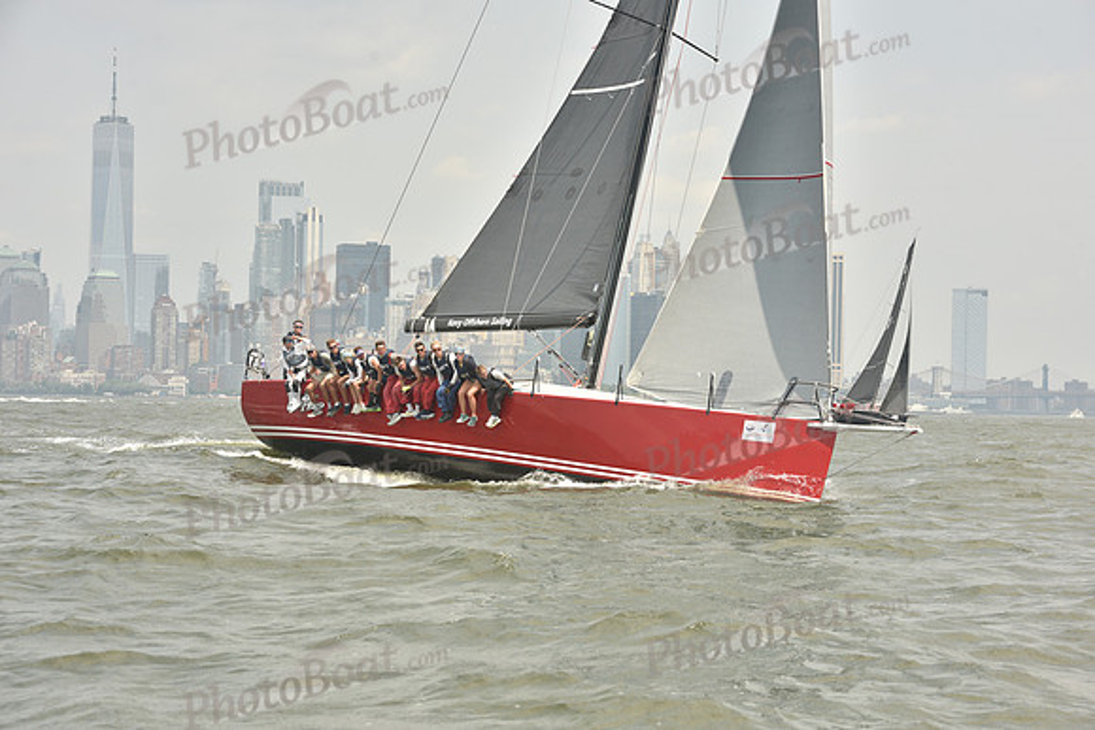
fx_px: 2586
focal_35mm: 85
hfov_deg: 23.9
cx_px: 548
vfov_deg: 16.1
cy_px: 365
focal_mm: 85
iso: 250
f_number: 8
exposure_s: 1/800
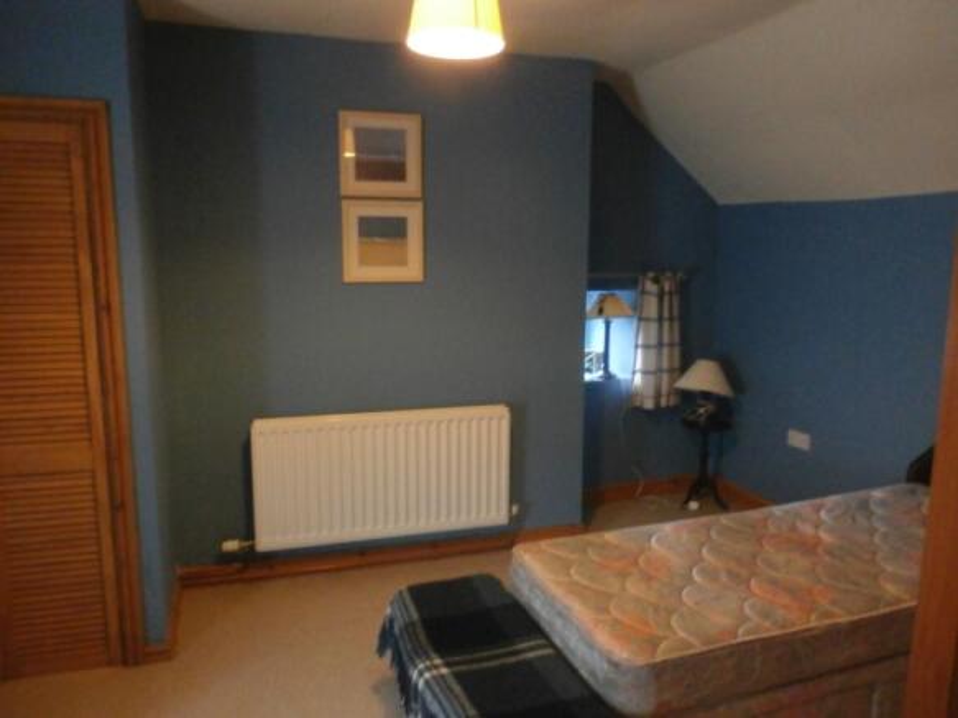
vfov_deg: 54.9
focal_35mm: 25
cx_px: 479
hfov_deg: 69.4
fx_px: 692
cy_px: 359
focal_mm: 4.5
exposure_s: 1/13
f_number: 3
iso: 800
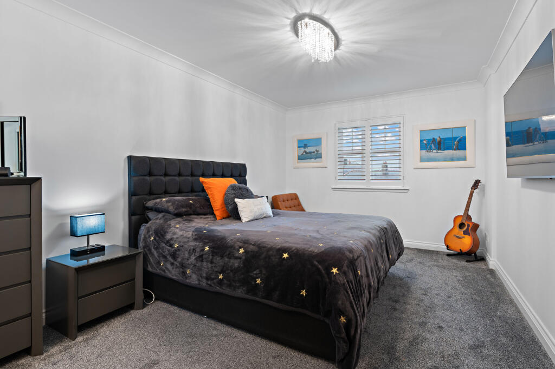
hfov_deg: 93.3
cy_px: 184
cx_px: 278
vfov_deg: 70.4
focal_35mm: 17
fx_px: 262
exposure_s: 1/1.25
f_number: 8
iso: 250
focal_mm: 17
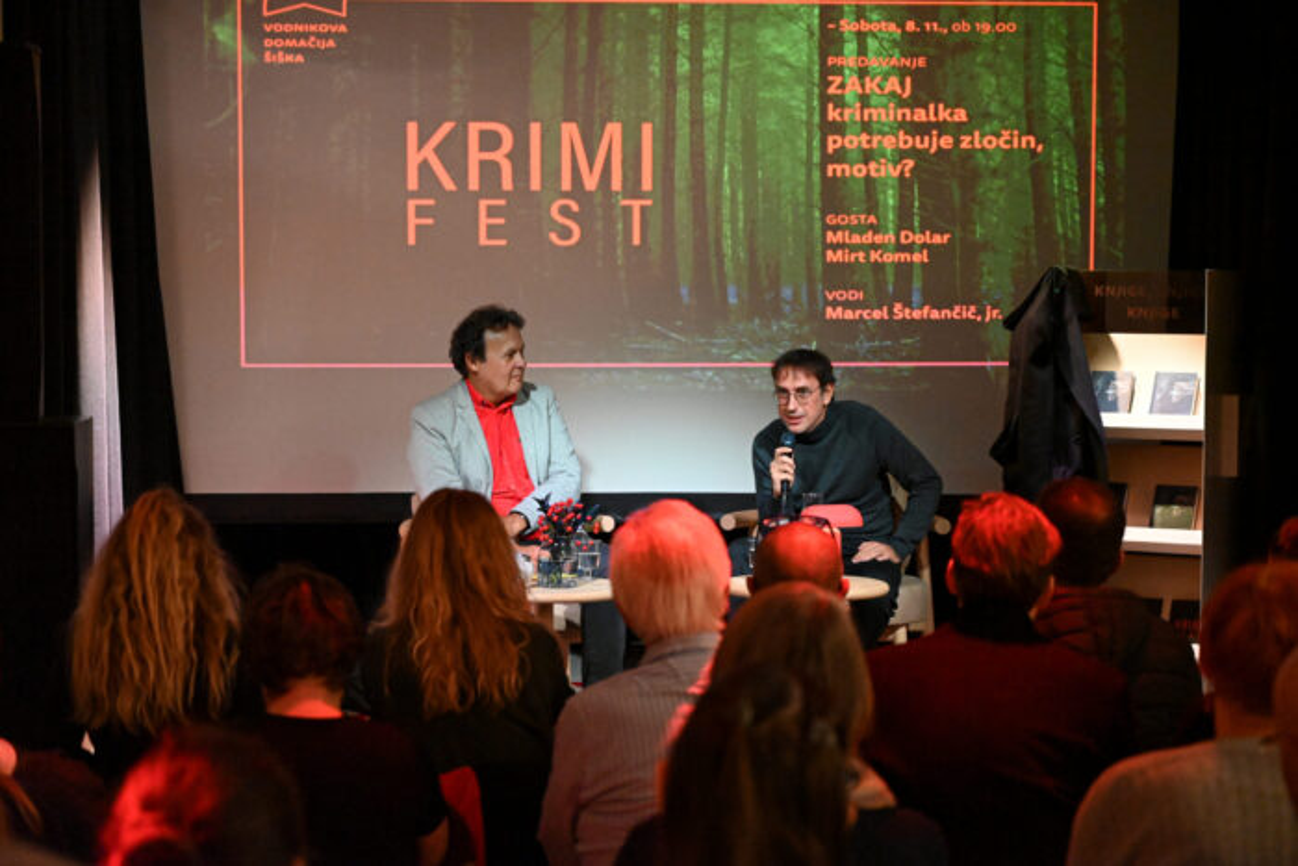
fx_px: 2524
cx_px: 649
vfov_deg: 19.5
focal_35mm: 70
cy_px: 433
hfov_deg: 28.8
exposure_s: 1/160
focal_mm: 70
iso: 10000
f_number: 4
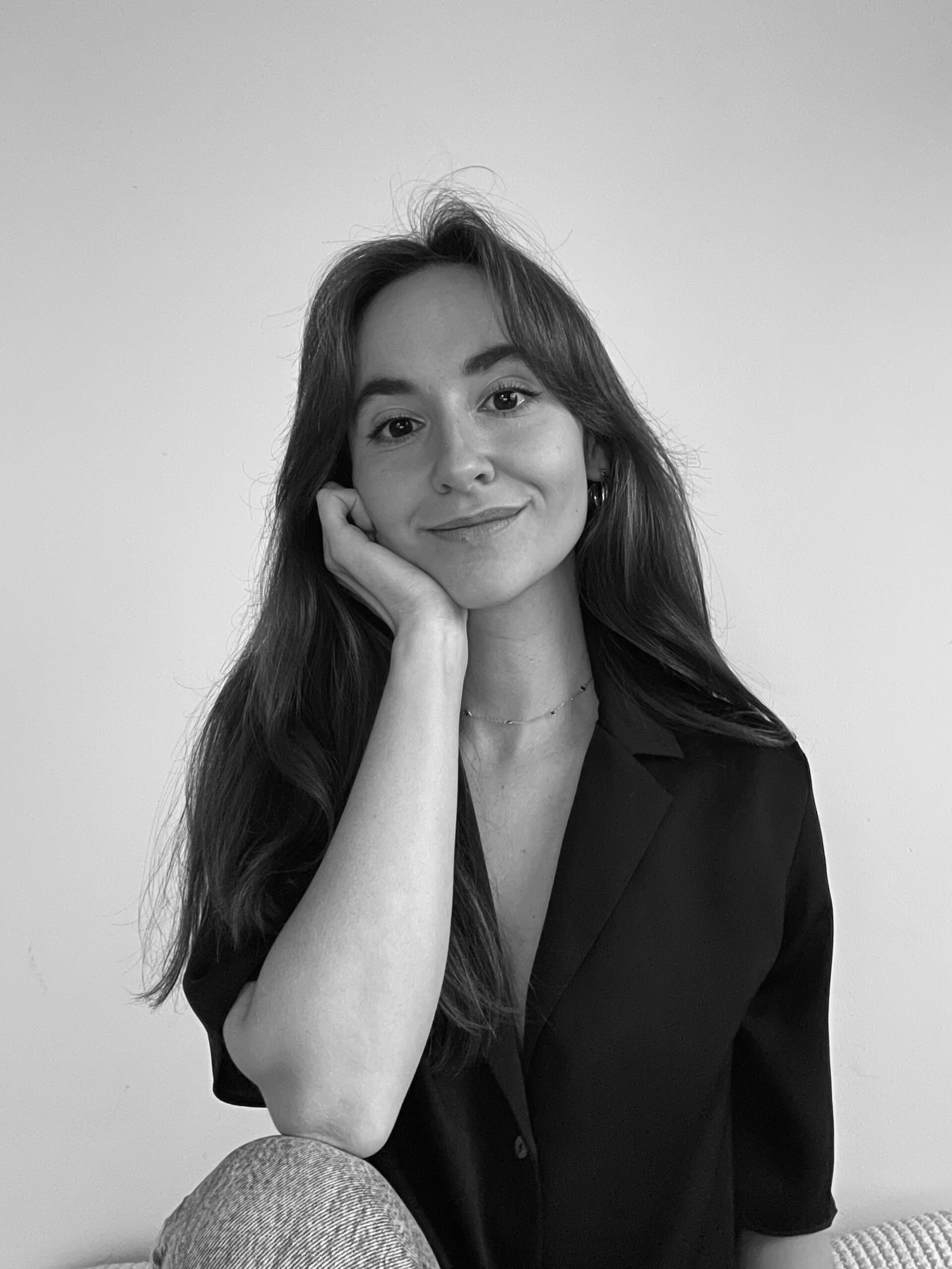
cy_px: 634
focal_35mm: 30
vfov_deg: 60.0
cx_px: 476
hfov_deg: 46.8
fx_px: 1100
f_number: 2.2
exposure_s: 1/10
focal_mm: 2.71
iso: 1000
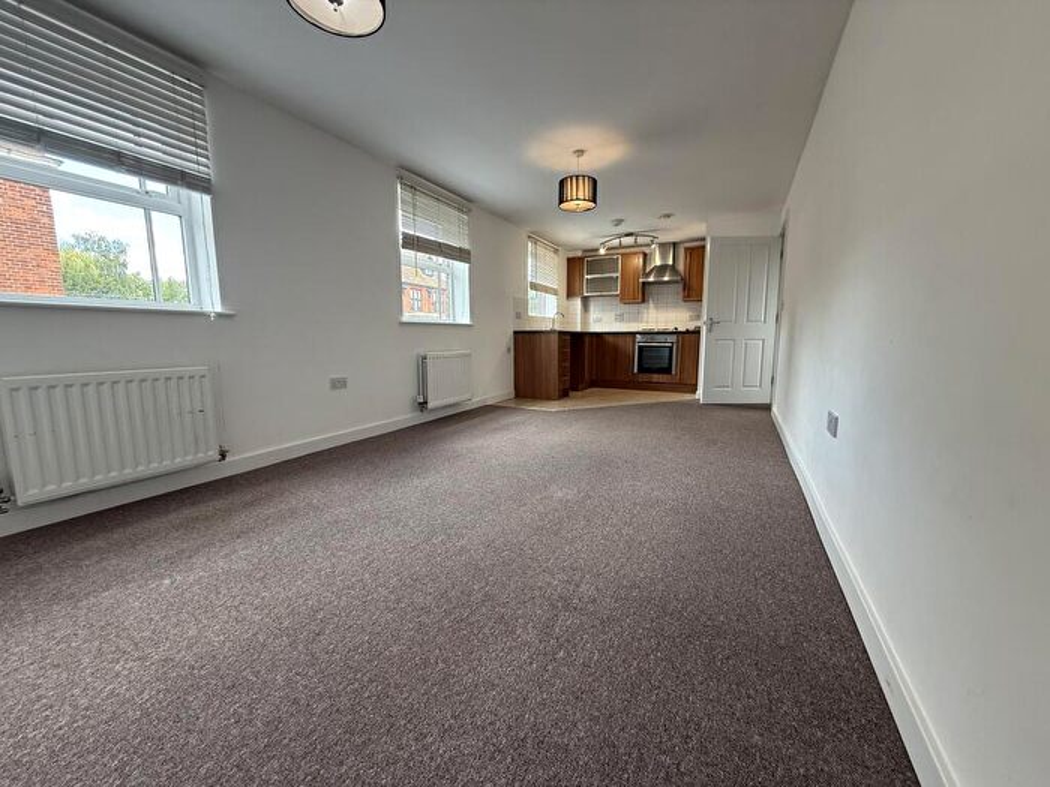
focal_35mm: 14
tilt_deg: -7.7
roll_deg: -0.3
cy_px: 394
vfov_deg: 85.7
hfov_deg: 102.1
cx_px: 525
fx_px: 425
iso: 200
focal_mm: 2.22
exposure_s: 1/100
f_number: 2.2
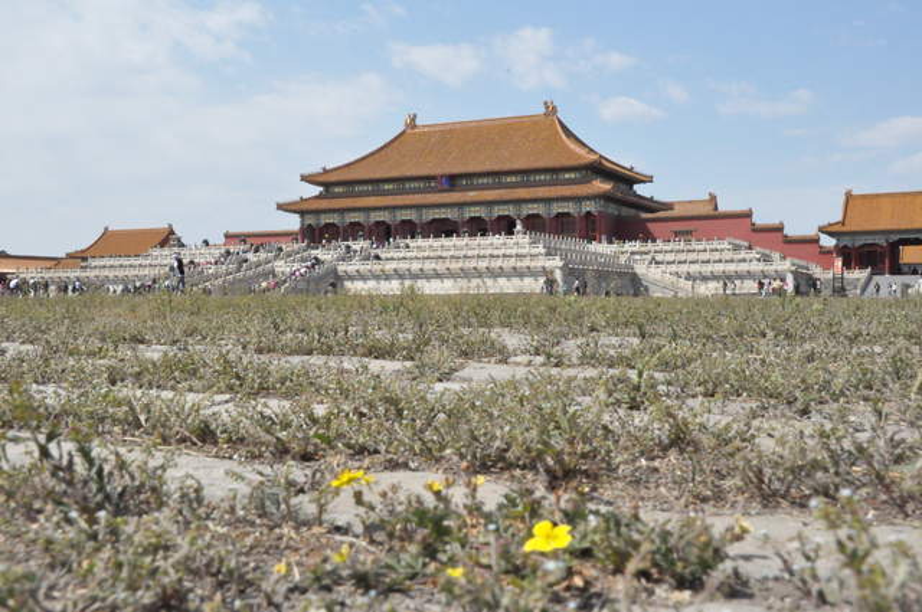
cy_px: 306
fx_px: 1036
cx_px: 461
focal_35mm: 40
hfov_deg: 48.0
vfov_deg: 32.9
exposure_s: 1/1600
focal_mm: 27
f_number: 20
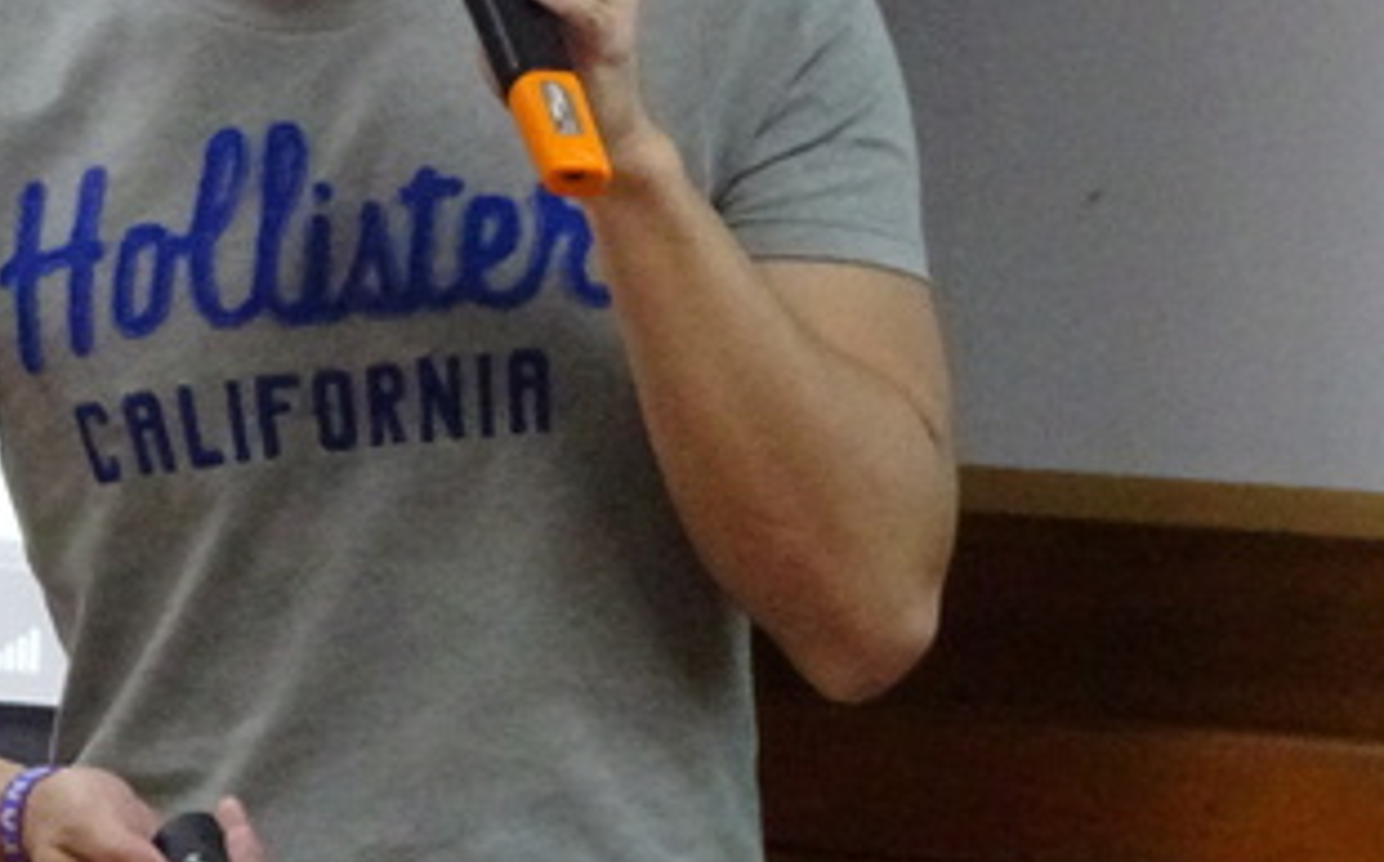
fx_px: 17068
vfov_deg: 2.9
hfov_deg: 4.6
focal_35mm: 453
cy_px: -16
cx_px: -4
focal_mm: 32.24
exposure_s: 1/60
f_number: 5.6
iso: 2000
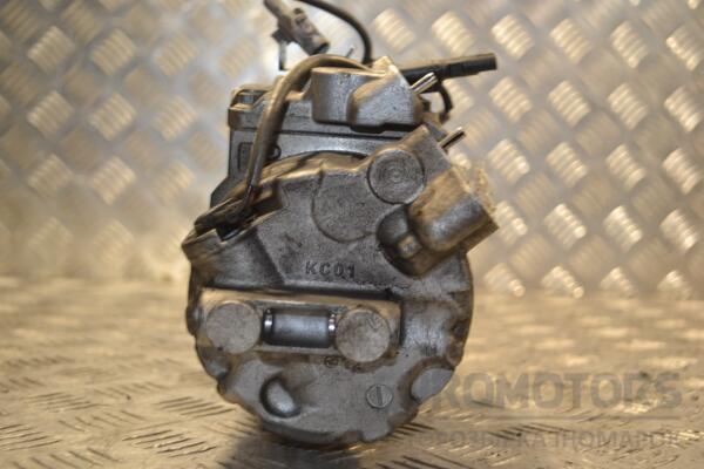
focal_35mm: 48
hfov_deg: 41.1
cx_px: 352
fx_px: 939
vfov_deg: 28.1
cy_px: 234
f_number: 4.8
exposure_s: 1/60
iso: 400
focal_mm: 32
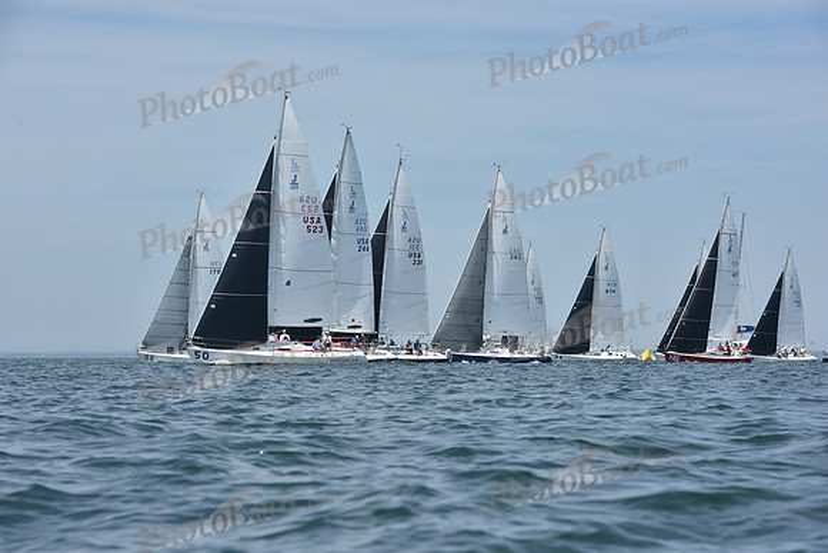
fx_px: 2807
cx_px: 414
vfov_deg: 11.2
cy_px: 276
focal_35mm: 122
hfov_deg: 16.8
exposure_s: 1/1250
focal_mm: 122
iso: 320
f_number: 10
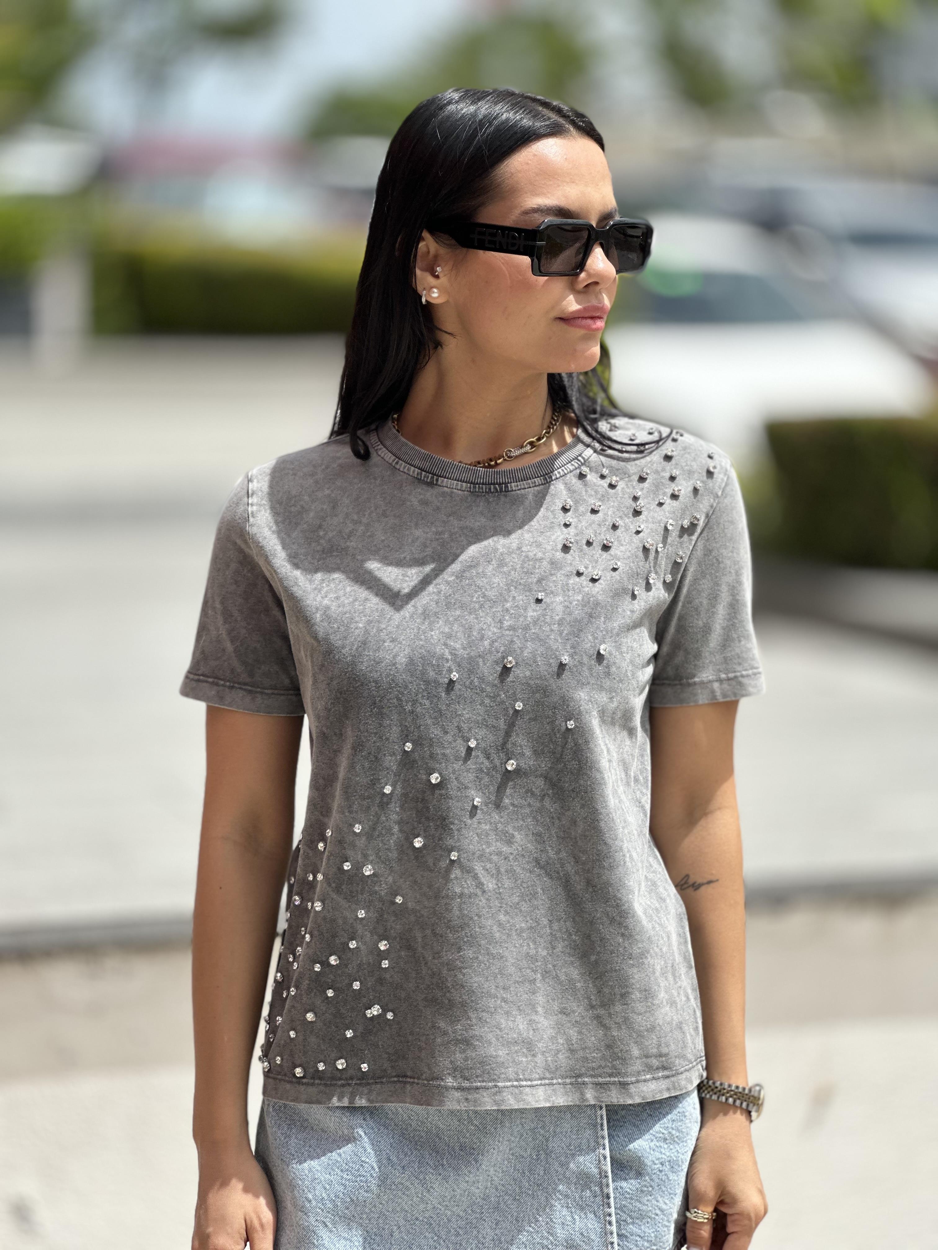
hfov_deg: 19.1
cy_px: 625
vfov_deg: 25.3
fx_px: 2782
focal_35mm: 77
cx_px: 469
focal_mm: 9
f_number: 2.8
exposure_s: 1/579
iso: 32
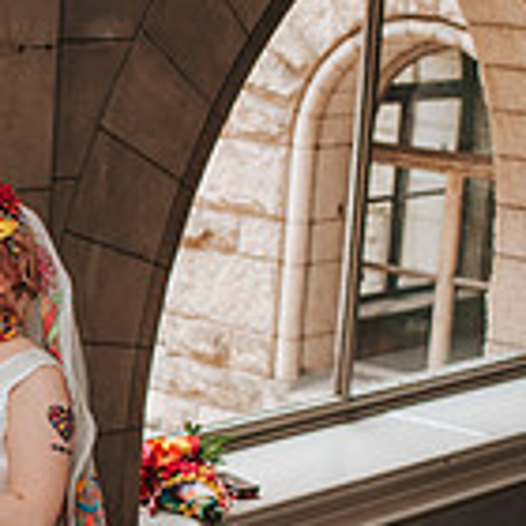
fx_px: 2115
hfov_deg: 13.7
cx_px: -158
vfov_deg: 14.1
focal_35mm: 123
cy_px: 445
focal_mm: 35
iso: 800
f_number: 4
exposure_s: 1/160
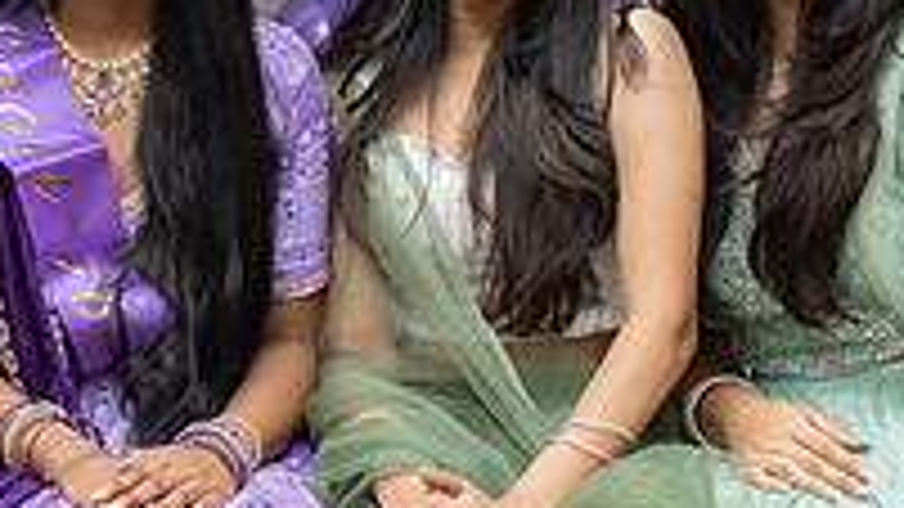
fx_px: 5081
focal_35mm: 212
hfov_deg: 10.1
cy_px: 497
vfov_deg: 5.7
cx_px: 153
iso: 800
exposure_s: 1/160
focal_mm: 70
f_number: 3.5
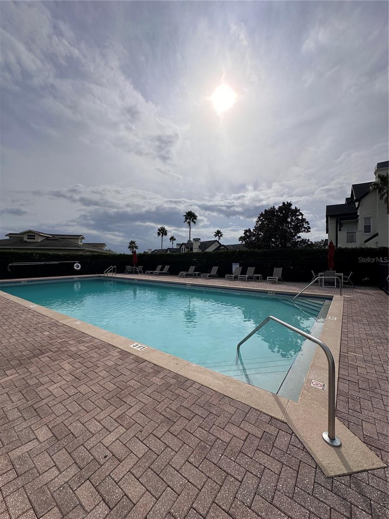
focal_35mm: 14
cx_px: 194
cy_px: 260
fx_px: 210
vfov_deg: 102.1
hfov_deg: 85.7
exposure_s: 1/7813
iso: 50
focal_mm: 2.22
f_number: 2.2
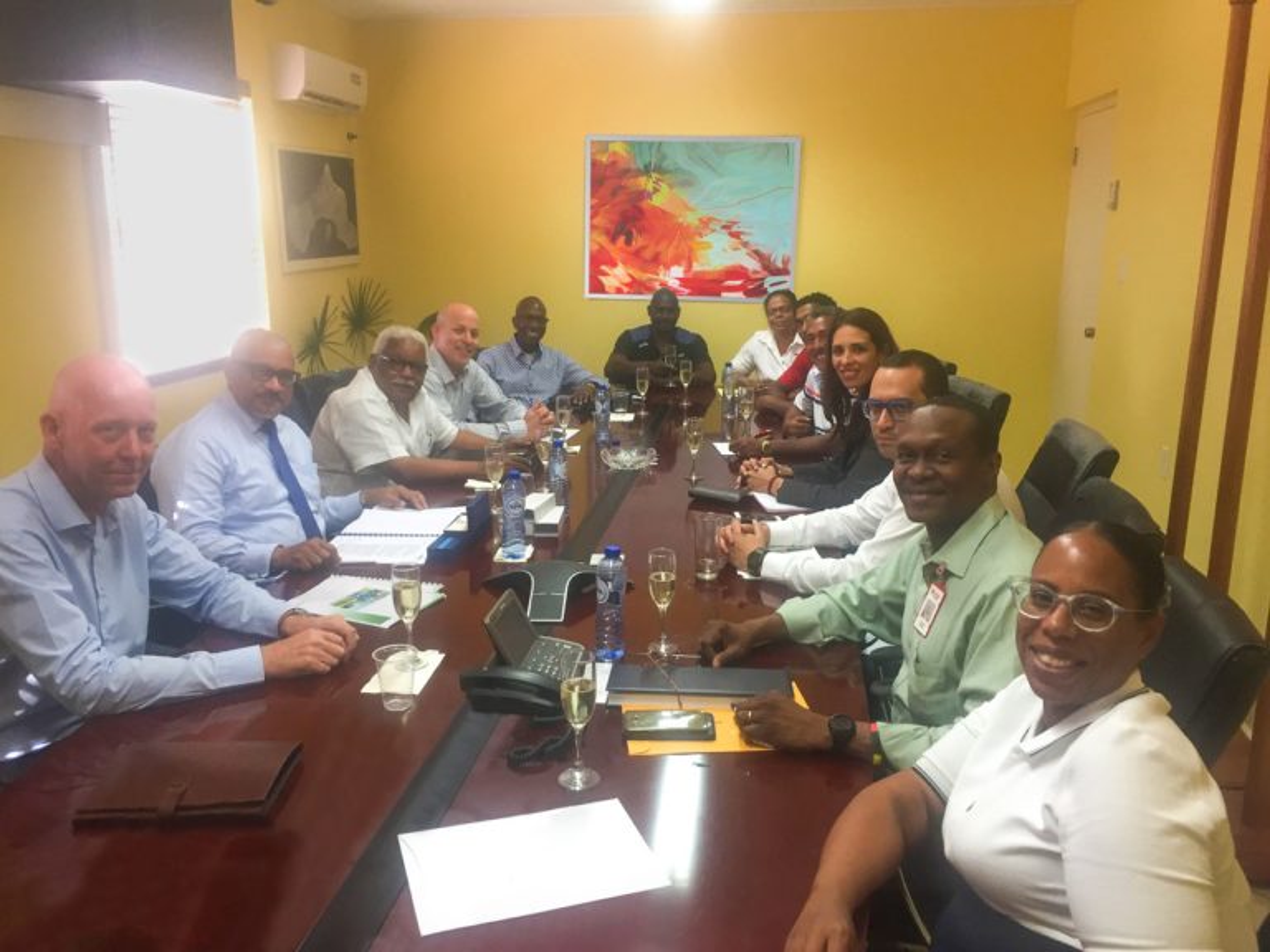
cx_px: 635
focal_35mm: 29
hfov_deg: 61.7
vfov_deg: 48.2
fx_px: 1064
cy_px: 476
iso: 50
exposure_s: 1/33
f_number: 2.2
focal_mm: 4.15
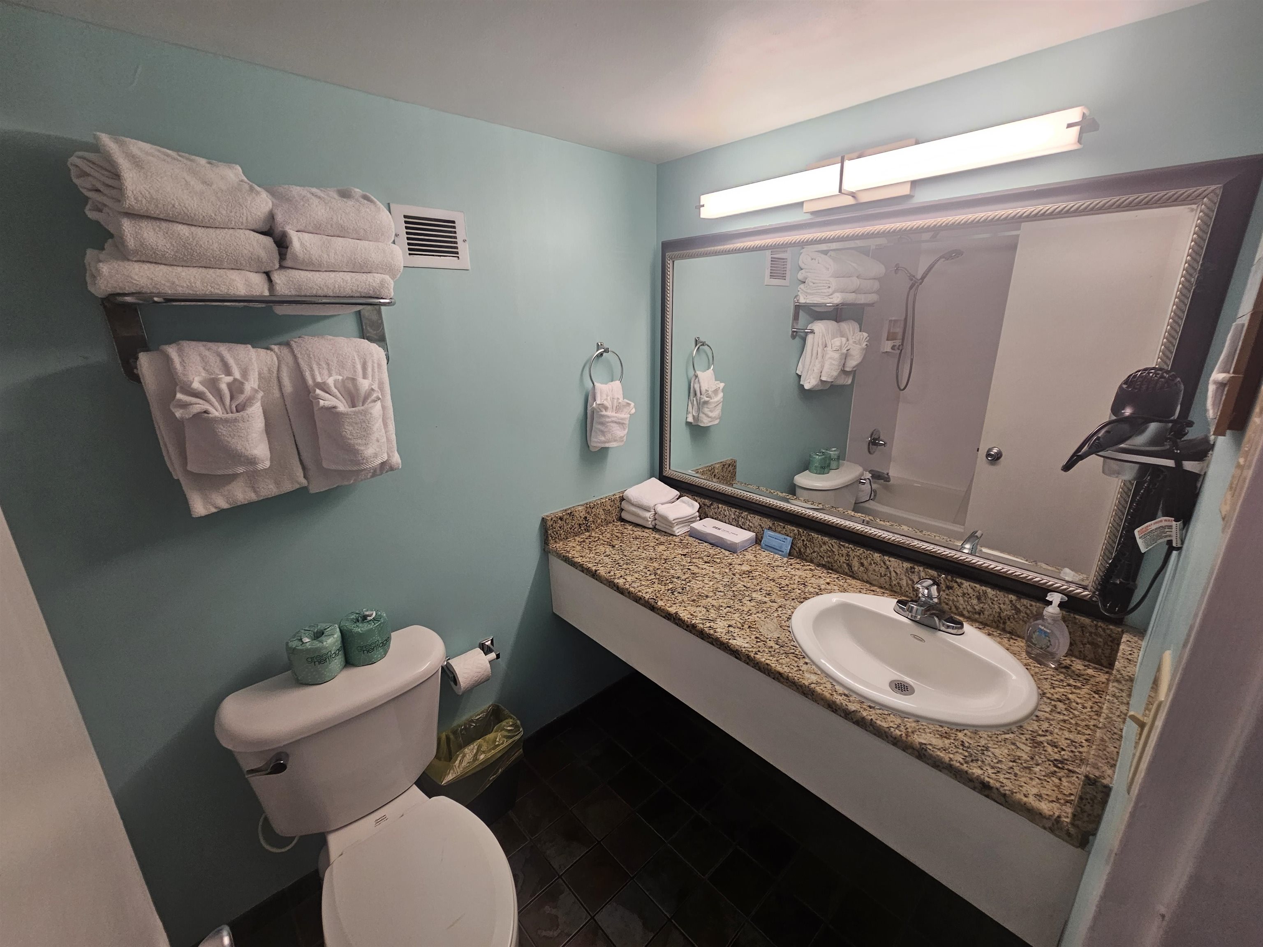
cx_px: 632
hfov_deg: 106.2
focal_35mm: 13
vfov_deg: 89.9
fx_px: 474
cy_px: 474
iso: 100
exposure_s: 1/60
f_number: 2.2
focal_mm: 2.2
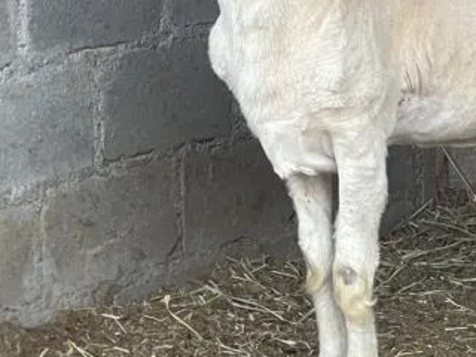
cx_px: 472
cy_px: 83
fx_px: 1760
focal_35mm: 128
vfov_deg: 11.5
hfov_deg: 15.1
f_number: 2.2
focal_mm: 7.5
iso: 80
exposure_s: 1/99
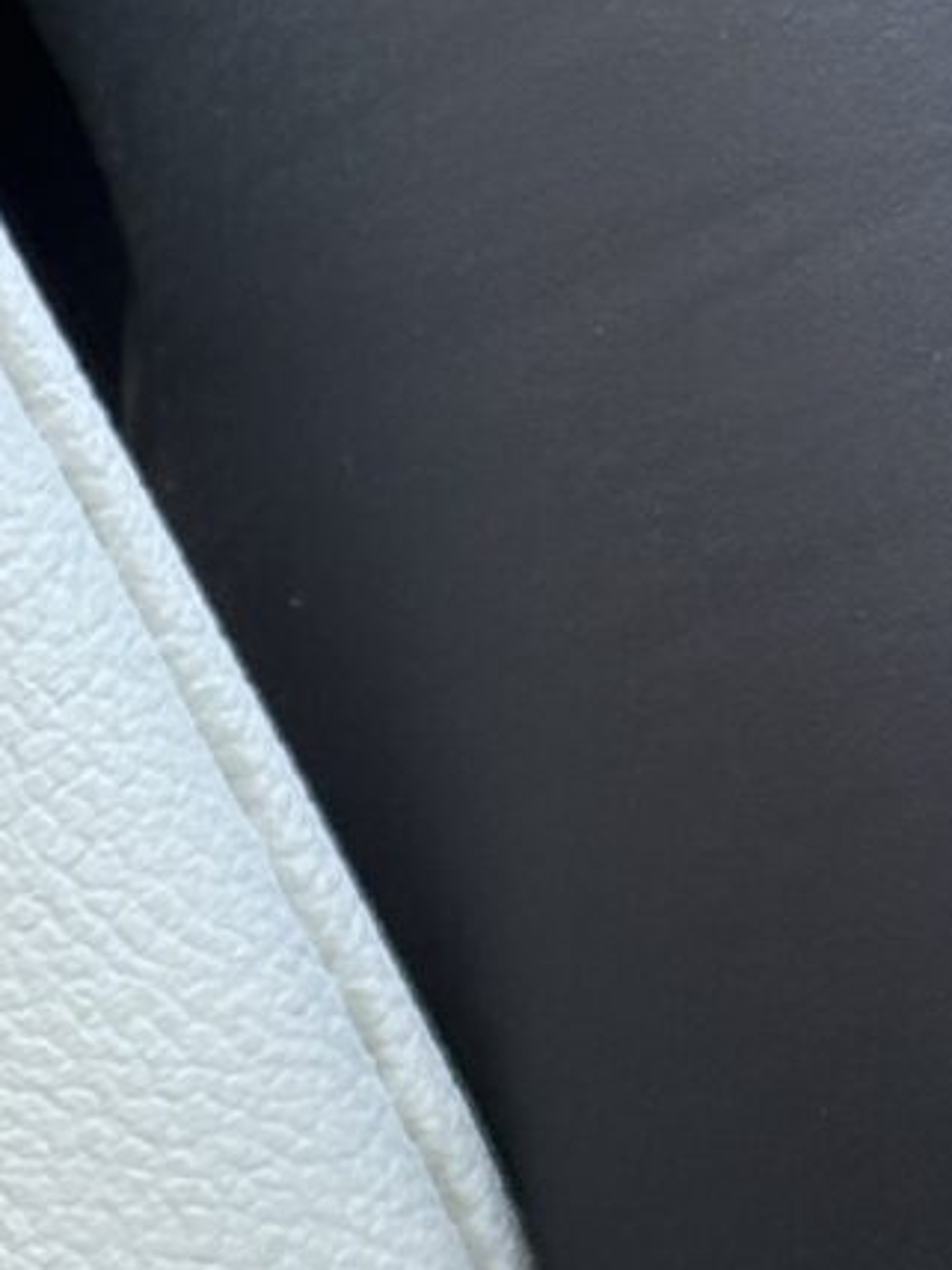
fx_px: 10524
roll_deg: +19.2
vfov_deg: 6.9
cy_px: 1036
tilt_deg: -32.5
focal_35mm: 287
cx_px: -925
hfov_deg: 5.1
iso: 50
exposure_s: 1/218
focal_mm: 6.86
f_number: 1.78
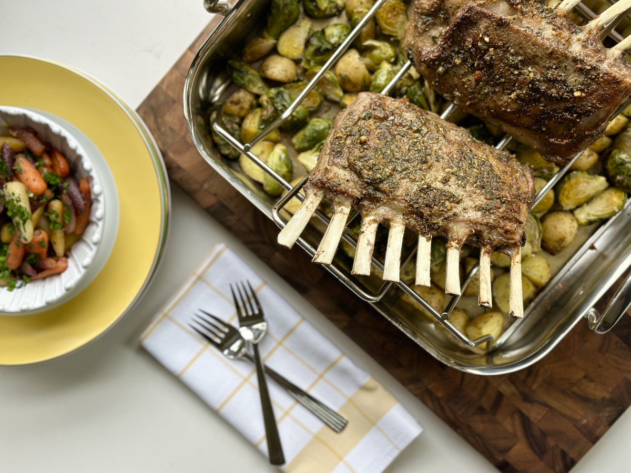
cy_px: 236
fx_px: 875
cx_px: 316
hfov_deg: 39.7
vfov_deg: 30.3
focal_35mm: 48
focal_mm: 6.86
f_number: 1.78
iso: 125
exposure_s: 1/121
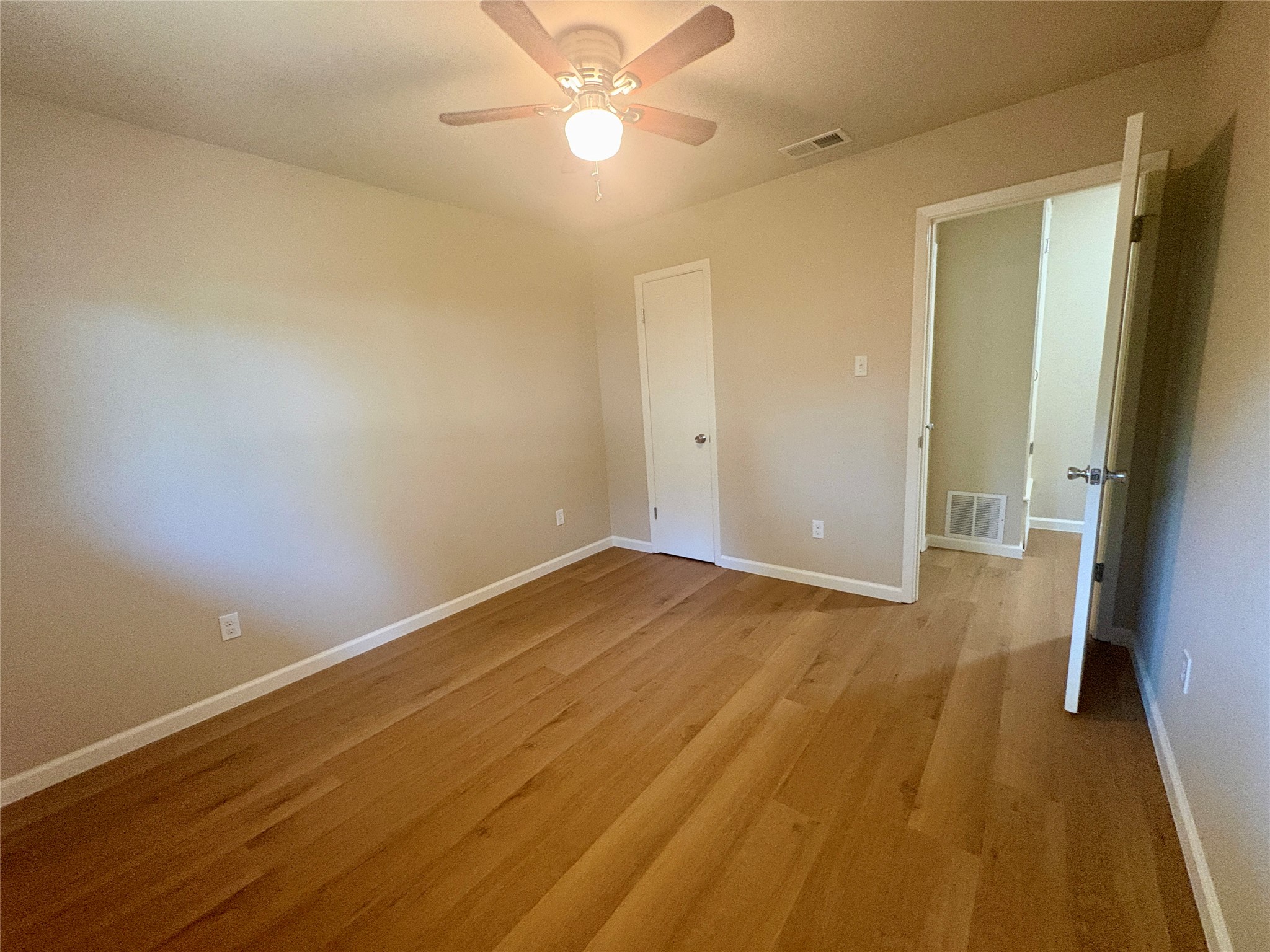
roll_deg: +3.9
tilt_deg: -9.5
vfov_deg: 85.7
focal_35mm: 14
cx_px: 635
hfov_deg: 102.1
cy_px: 476
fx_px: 514
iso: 500
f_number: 2.2
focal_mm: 2.22
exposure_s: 1/60
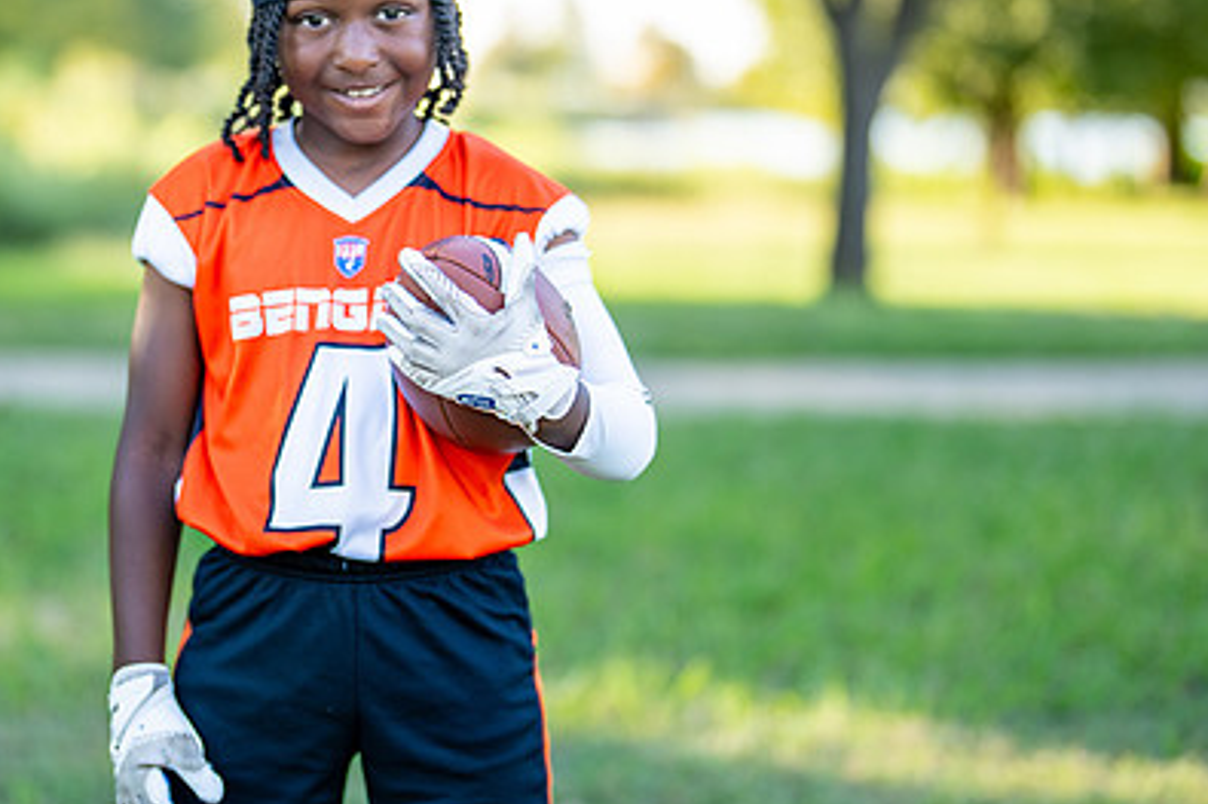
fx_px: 3019
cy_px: 297
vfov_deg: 15.2
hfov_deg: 22.5
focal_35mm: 90
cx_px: 407
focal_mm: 50
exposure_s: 1/800
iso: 100
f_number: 1.2
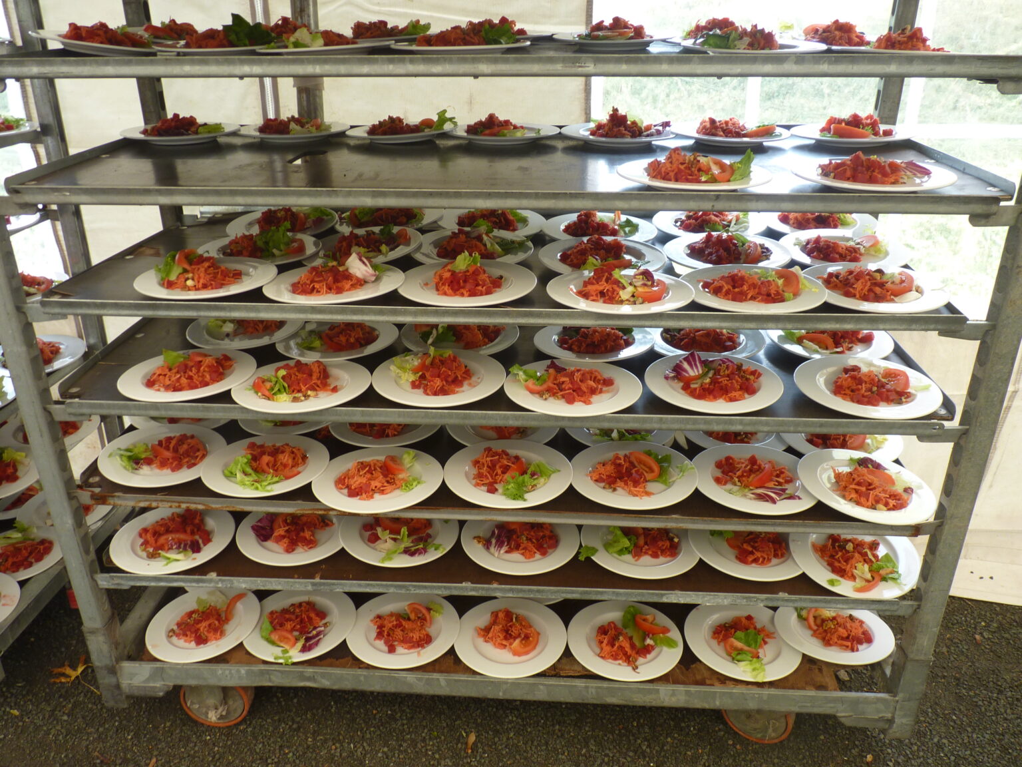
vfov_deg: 51.4
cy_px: 384
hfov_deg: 65.3
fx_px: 797
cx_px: 511
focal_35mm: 27
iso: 80
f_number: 2.8
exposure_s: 1/30
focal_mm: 4.8
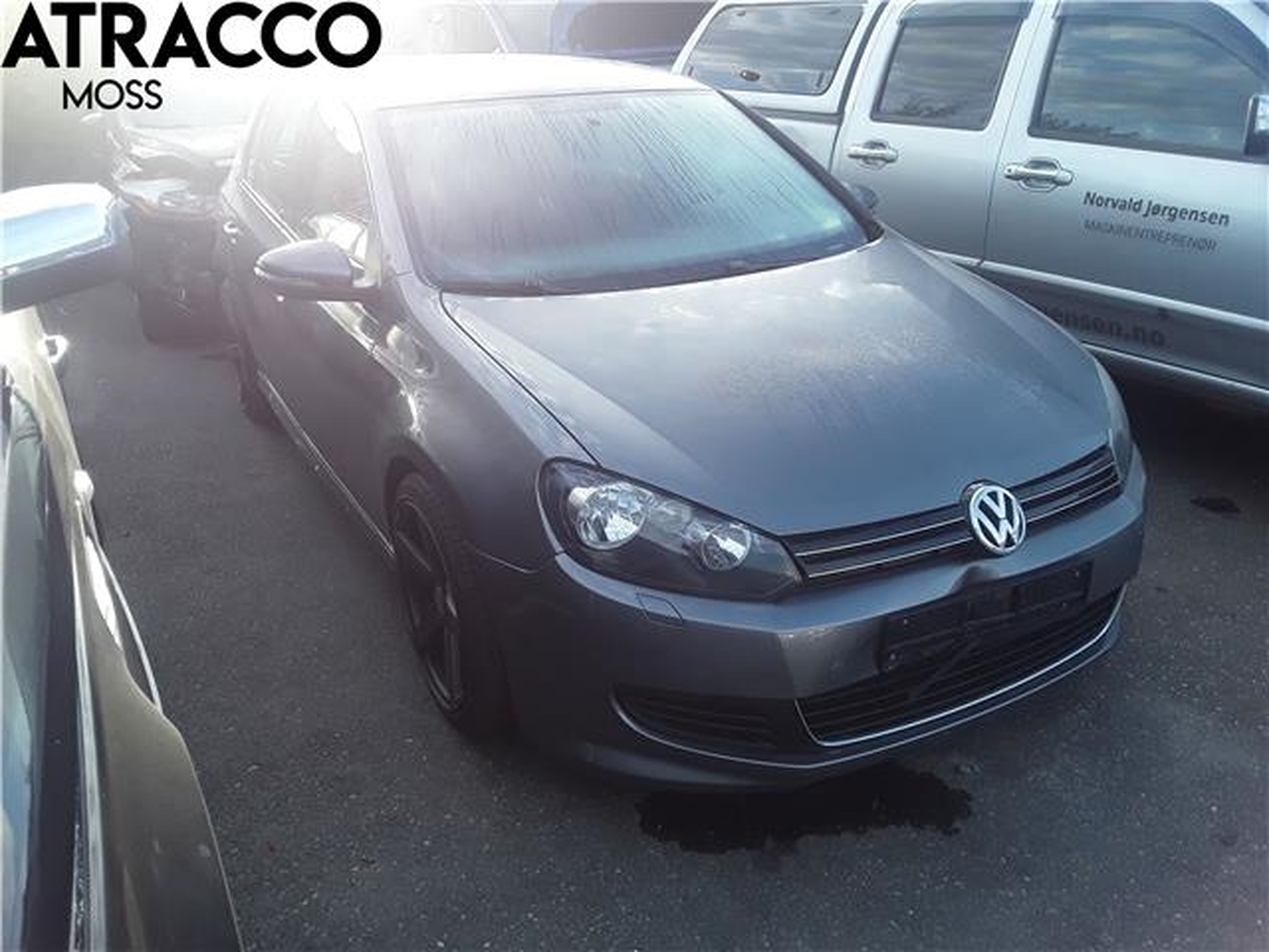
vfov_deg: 49.7
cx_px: 634
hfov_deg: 63.4
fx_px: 1026
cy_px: 476
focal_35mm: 28
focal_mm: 2.91
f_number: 1.9
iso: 40
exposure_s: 1/263
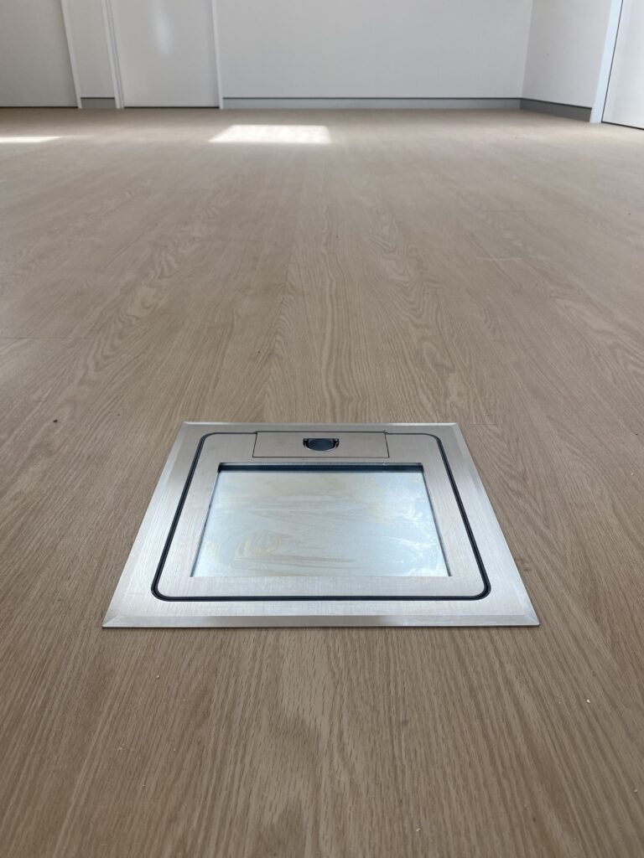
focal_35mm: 26
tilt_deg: -27.0
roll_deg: -0.6
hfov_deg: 53.1
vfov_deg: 67.3
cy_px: 429
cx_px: 322
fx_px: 645
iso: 32
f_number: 1.8
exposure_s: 1/223
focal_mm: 4.25
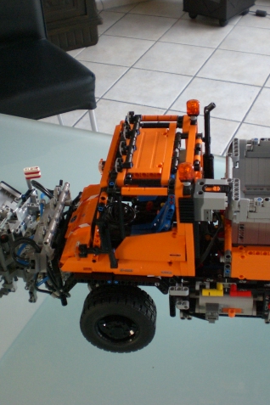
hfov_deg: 25.5
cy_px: 203
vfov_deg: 37.5
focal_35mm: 53
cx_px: 153
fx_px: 596
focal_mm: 6.3
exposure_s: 1/100
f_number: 3.1
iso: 200
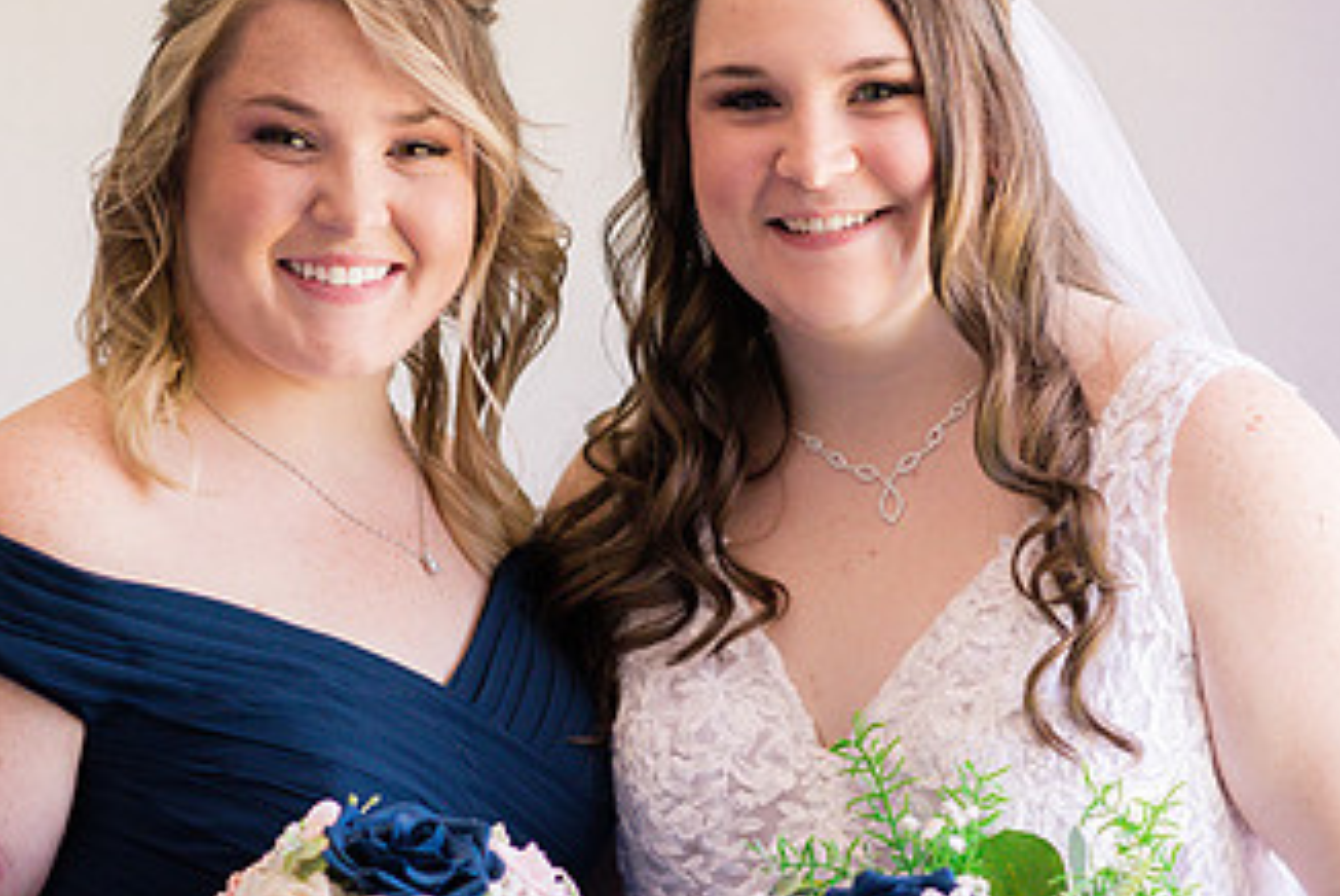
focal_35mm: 151
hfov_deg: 13.6
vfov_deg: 9.1
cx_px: 691
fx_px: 5625
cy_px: 512
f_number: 2.8
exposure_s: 1/500
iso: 1250
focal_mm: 85
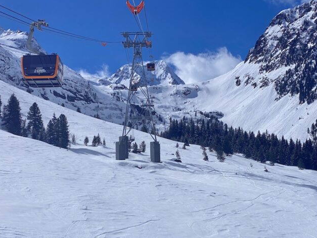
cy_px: 145
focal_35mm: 66
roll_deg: -0.9
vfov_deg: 22.2
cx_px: 182
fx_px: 605
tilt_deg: +6.8
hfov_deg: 29.3
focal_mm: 6
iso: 20
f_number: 2
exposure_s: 1/1370
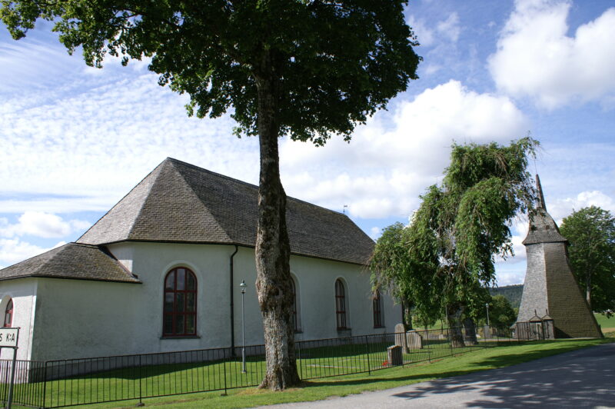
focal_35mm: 27
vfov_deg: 47.9
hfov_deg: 67.4
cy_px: 204
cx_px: 308
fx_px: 461
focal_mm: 18
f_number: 10
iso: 100
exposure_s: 1/160
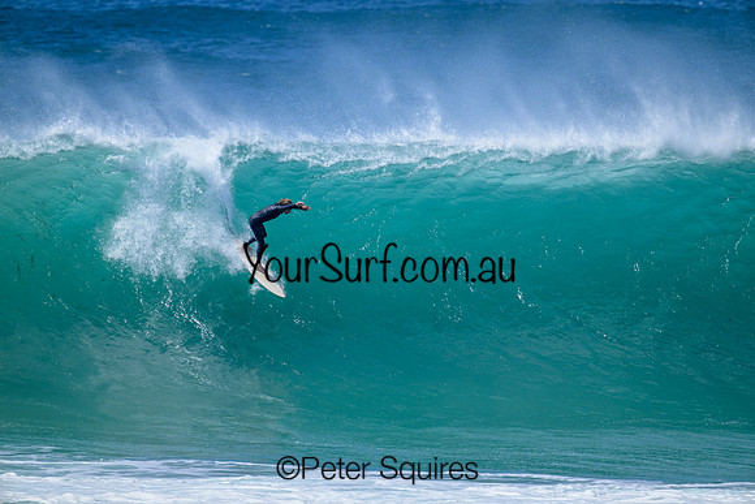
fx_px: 11747
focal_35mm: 560
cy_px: 252
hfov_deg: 3.7
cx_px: 378
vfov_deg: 2.5
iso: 640
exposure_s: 1/2000
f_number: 8
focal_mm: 560
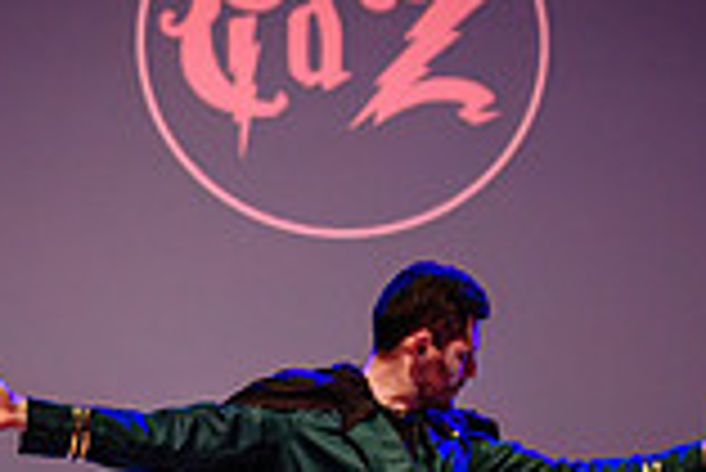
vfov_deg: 8.7
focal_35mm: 157
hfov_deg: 13.1
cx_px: 450
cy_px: 506
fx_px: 3082
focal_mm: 42
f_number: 2.8
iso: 1250
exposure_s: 1/160
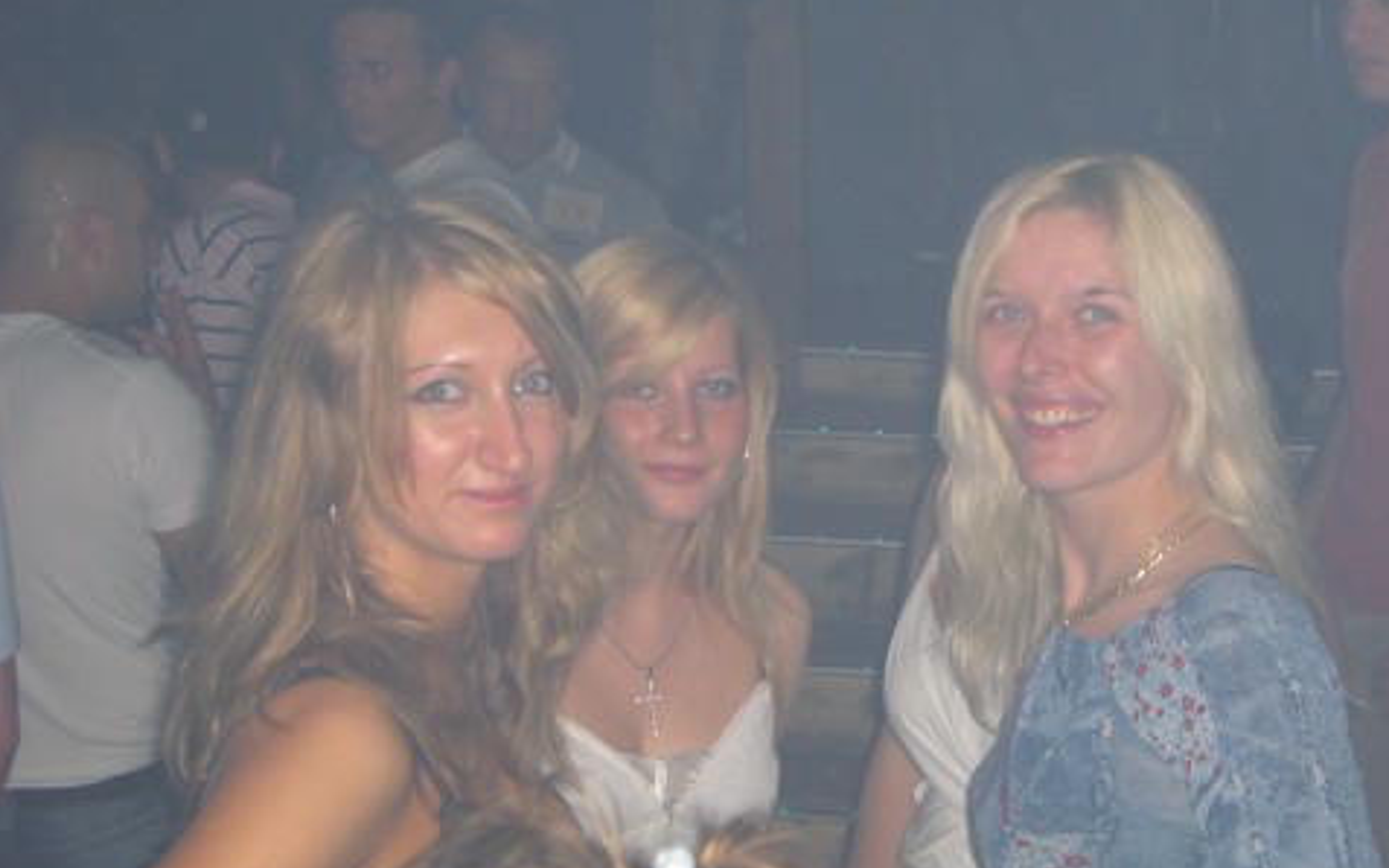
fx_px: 2877
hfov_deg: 27.1
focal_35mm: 76
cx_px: 847
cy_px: 390
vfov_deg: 17.2
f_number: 3.6
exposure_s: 1/60
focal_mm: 11.8
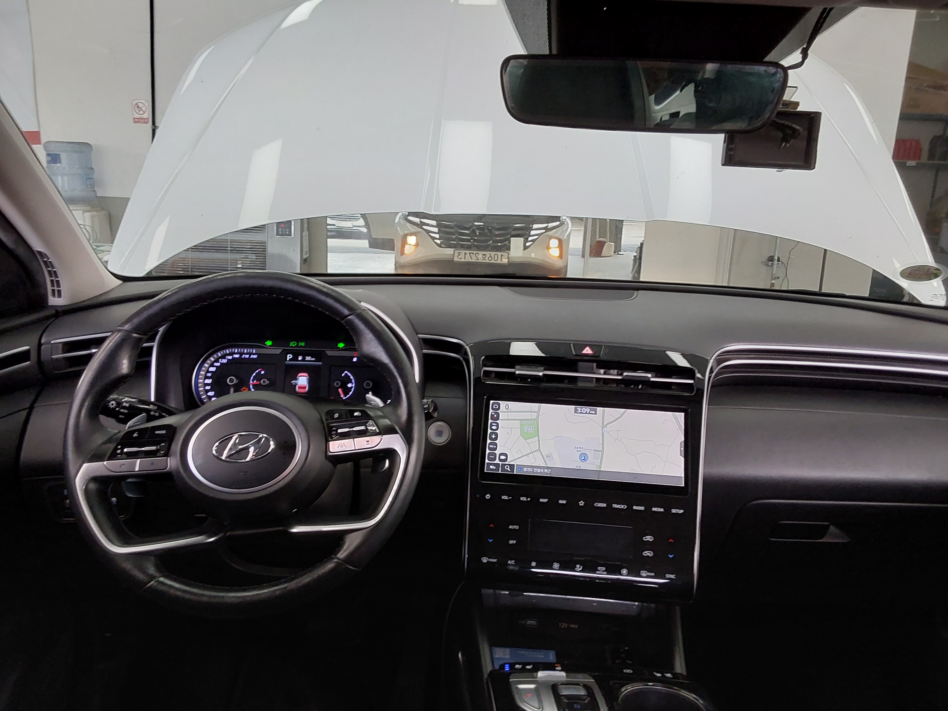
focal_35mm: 28
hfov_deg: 63.4
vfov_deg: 49.7
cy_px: 356
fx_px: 767
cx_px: 474
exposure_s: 1/60
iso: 64
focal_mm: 2.91
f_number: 1.9
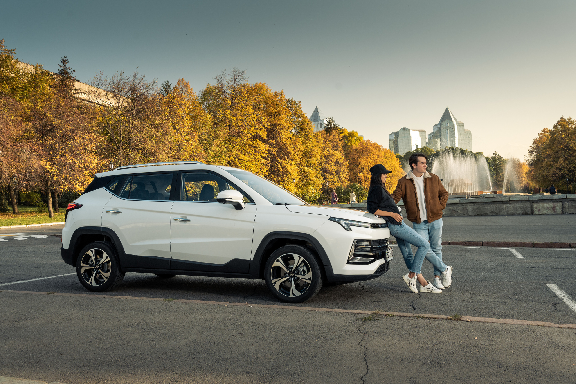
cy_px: 192
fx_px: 511
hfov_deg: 58.8
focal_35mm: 32
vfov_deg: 41.2
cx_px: 288
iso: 400
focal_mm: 31.3
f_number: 7.1
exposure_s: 1/160
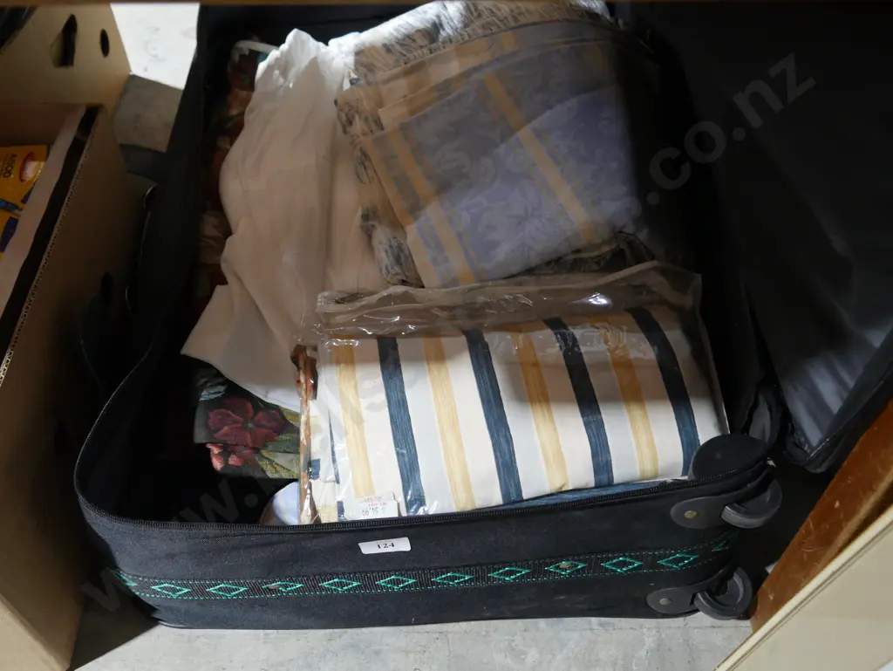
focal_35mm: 34
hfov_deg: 53.9
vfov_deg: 41.8
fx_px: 878
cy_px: 336
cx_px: 446
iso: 2000
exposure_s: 1/60
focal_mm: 17
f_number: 4
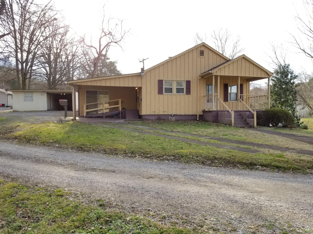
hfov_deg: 67.3
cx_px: 156
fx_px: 235
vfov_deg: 53.1
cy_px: 117
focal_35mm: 26
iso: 50
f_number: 1.7
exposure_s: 1/584
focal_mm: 4.3
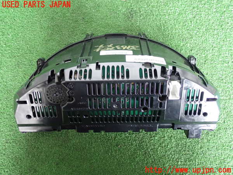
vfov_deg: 39.7
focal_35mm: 36
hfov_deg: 51.4
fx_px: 242
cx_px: 116
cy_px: 88
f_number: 2.5
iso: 800
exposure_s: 1/30
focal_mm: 6.37
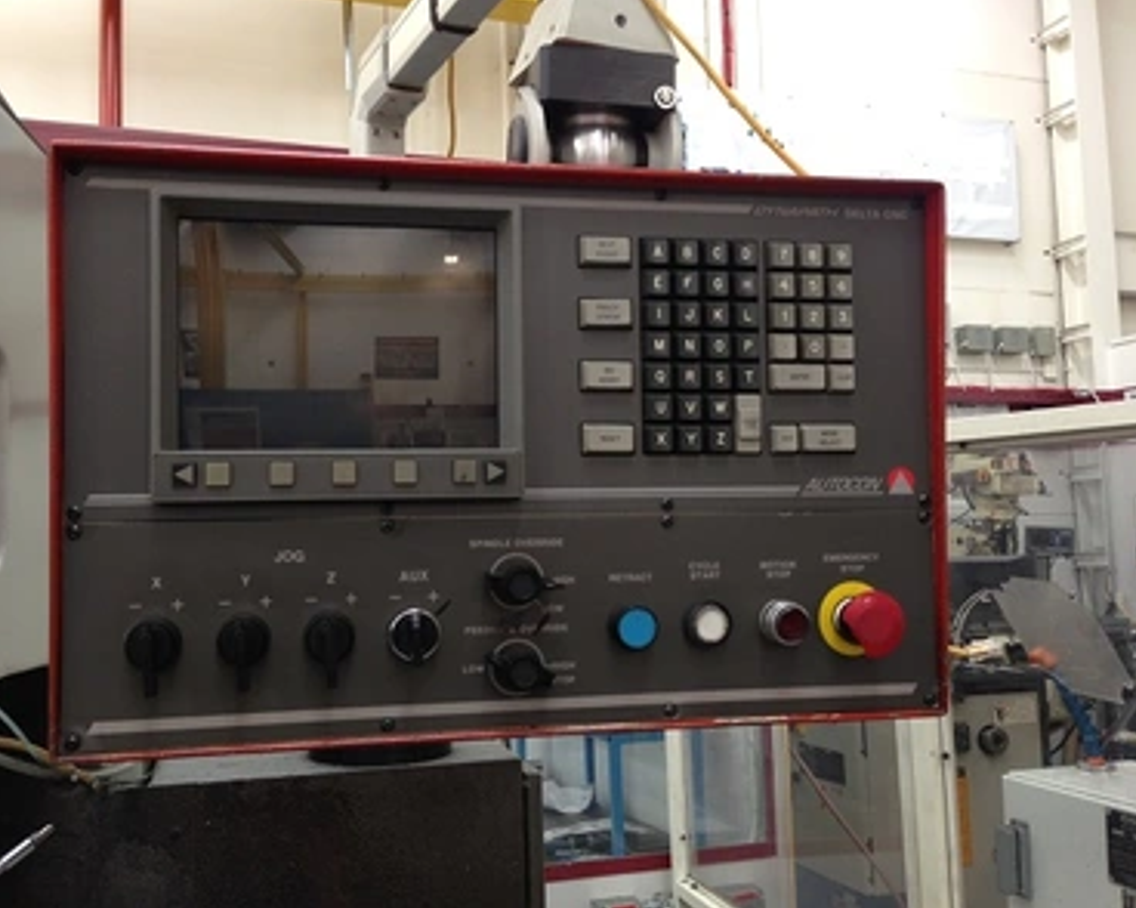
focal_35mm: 35
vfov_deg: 42.2
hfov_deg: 51.5
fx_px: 1176
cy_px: 448
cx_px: 531
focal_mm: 4.13
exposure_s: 1/20
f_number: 2.4
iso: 64
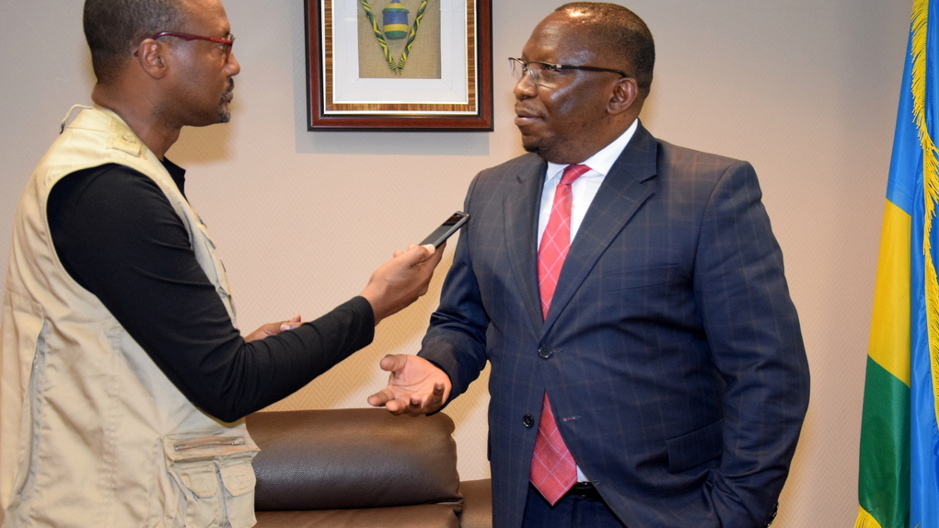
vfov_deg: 20.1
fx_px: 1494
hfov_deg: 34.9
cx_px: 470
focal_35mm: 60
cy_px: 262
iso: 2500
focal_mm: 38
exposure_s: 1/60
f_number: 4.5
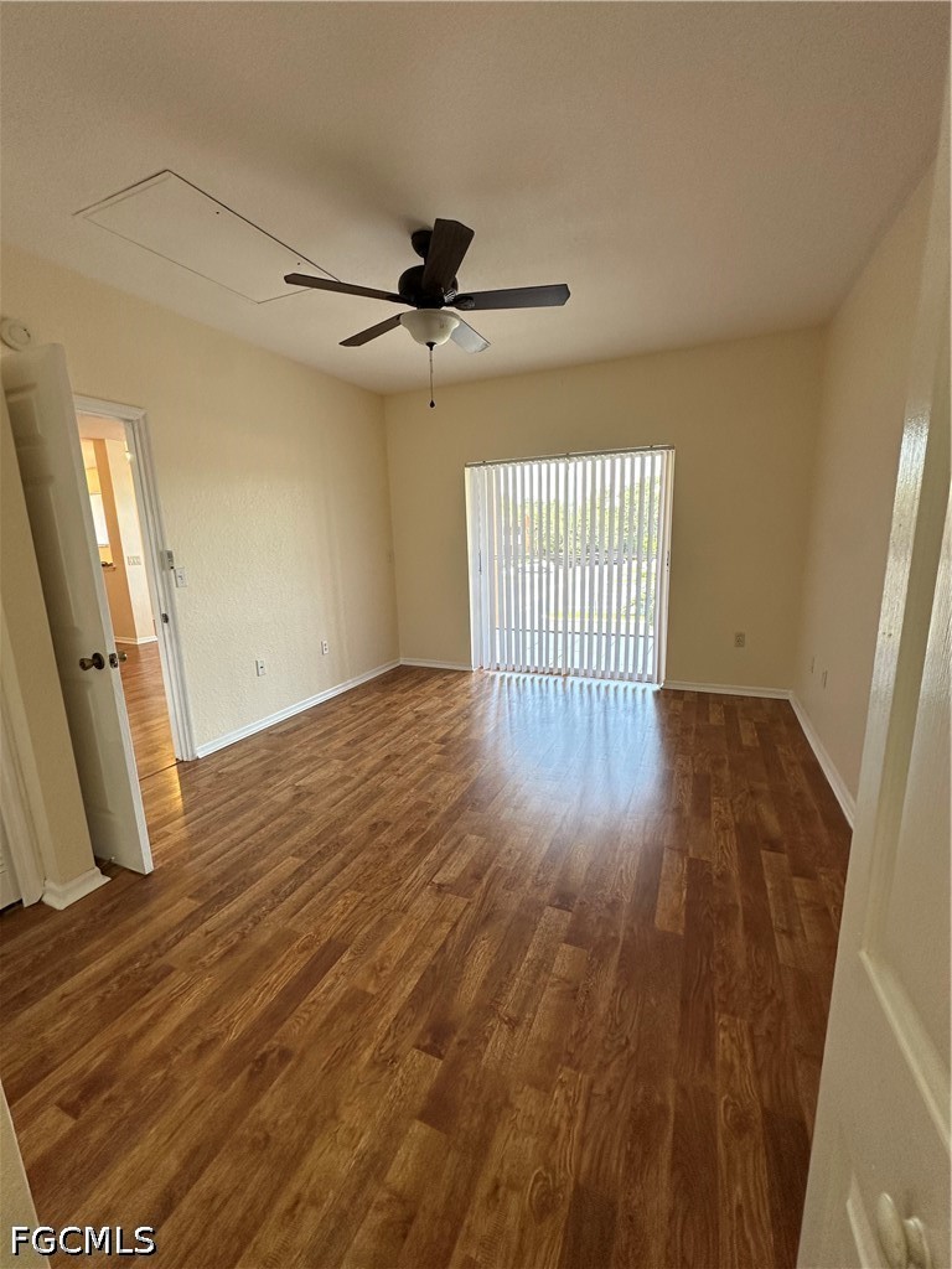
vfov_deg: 102.1
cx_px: 476
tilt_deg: -9.5
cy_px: 634
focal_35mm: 14
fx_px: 513
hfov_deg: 85.7
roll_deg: +1.8
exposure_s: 1/120
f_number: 2.2
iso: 160
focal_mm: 2.22
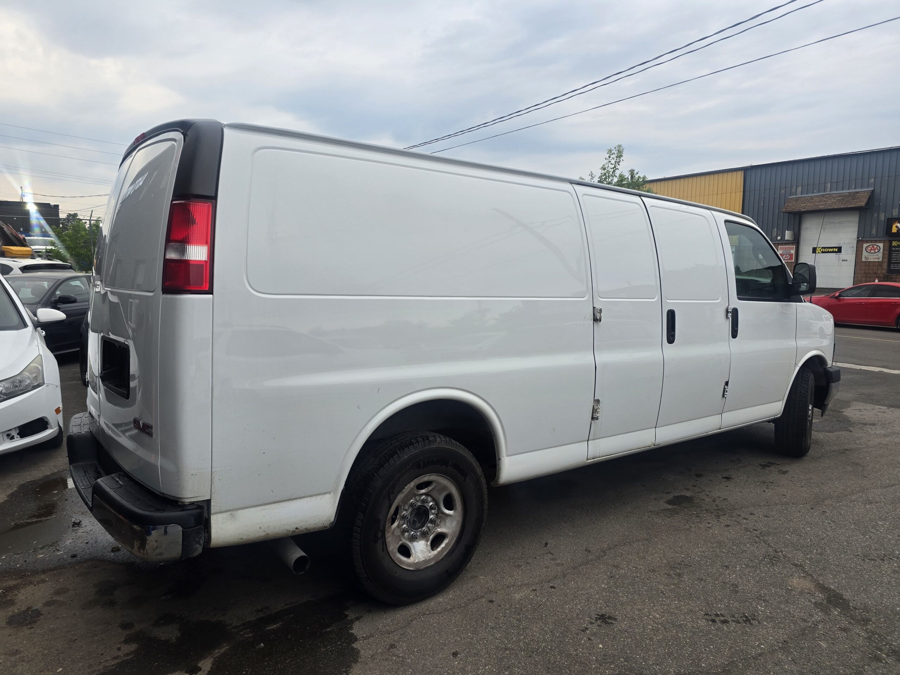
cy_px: 338
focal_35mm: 23
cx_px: 450
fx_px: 598
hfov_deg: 73.9
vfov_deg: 58.9
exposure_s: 1/180
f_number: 1.7
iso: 40
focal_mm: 6.3
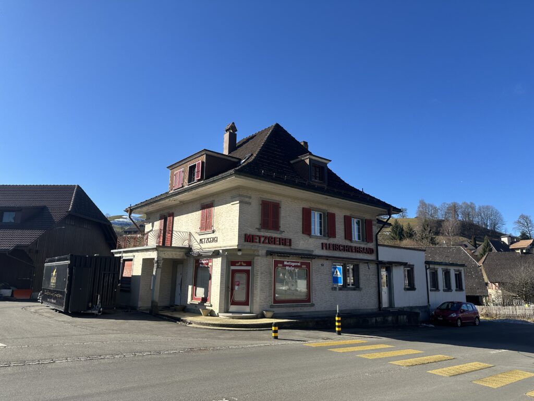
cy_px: 200
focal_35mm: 24
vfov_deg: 56.8
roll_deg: -2.2
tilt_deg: +12.7
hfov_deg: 71.6
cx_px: 267
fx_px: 370
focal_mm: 6.86
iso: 80
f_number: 1.78
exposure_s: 1/3356
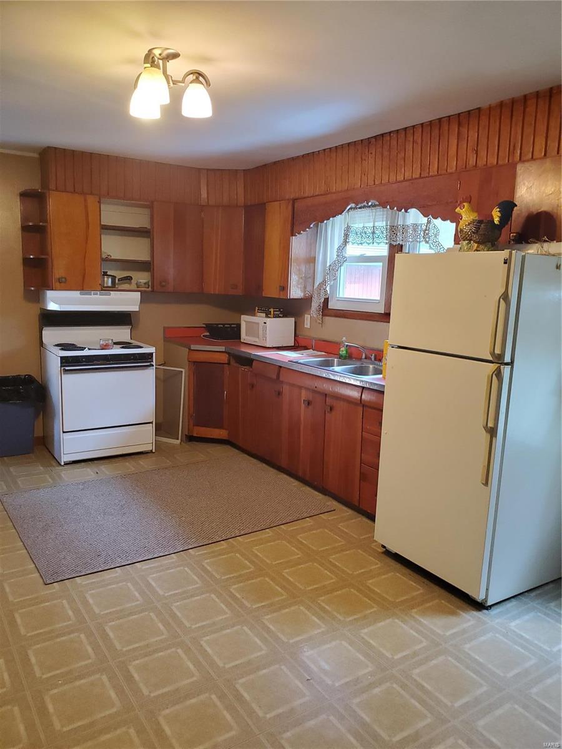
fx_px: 563
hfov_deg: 53.1
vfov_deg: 67.3
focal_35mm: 26
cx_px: 281
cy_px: 374
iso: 500
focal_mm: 4.3
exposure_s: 1/39
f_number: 2.4
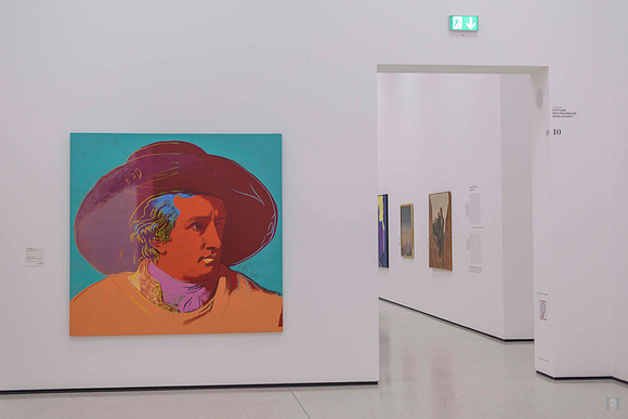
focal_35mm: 58
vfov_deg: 23.4
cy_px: 183
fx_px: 1012
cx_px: 312
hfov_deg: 34.5
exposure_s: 1/320
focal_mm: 50
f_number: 1.8
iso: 64
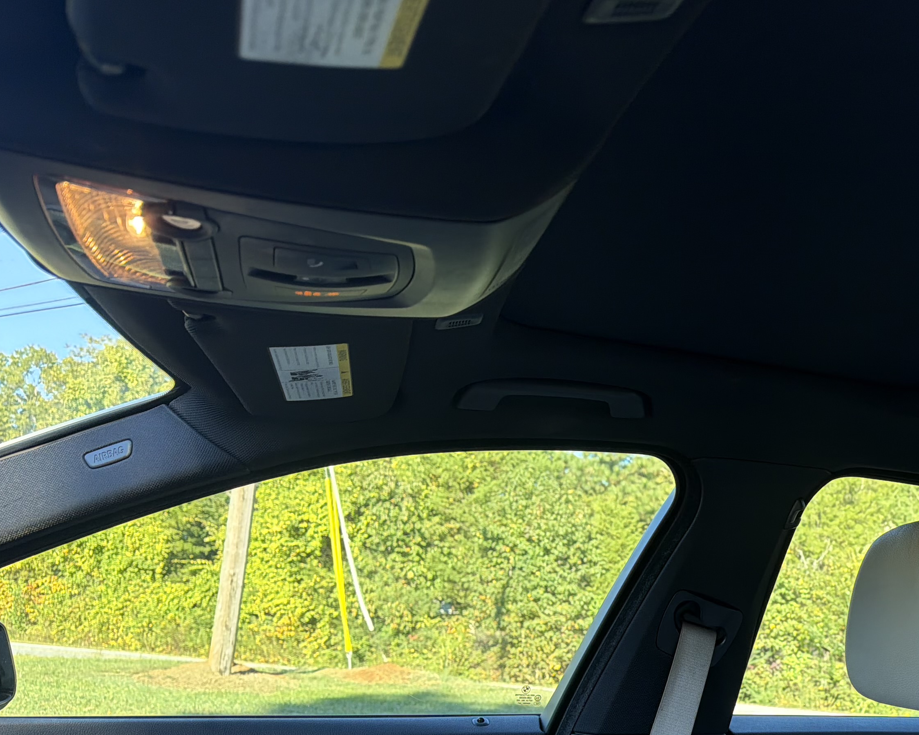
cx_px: 785
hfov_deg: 41.2
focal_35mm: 42
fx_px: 1142
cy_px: 513
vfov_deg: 35.2
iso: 64
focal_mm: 6.76
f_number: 1.78
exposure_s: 1/142
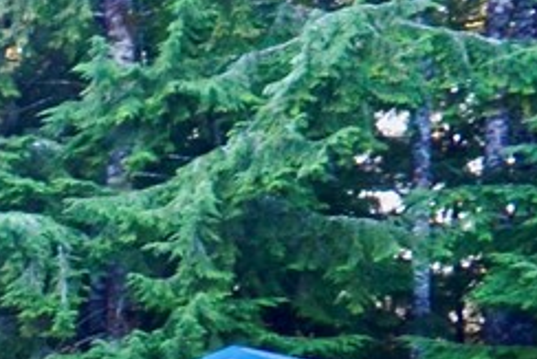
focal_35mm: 260
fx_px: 3888
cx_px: -1045
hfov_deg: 7.1
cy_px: 700
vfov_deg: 5.2
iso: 400
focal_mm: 25
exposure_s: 1/80
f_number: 4.5
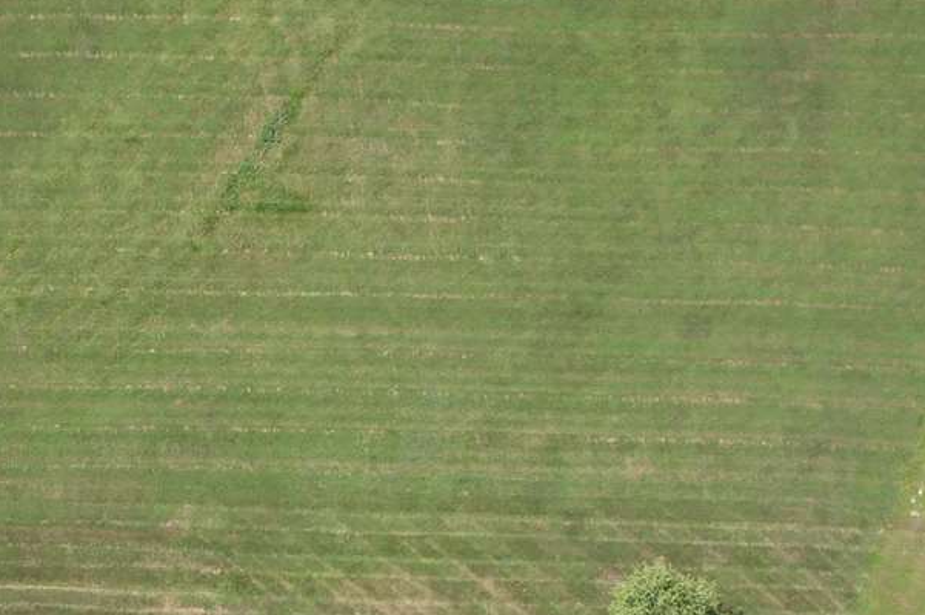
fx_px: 1926
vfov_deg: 16.5
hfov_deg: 25.3
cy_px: 940
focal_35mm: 75
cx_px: -55
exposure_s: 1/1250
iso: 110
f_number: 2.8
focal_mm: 8.38
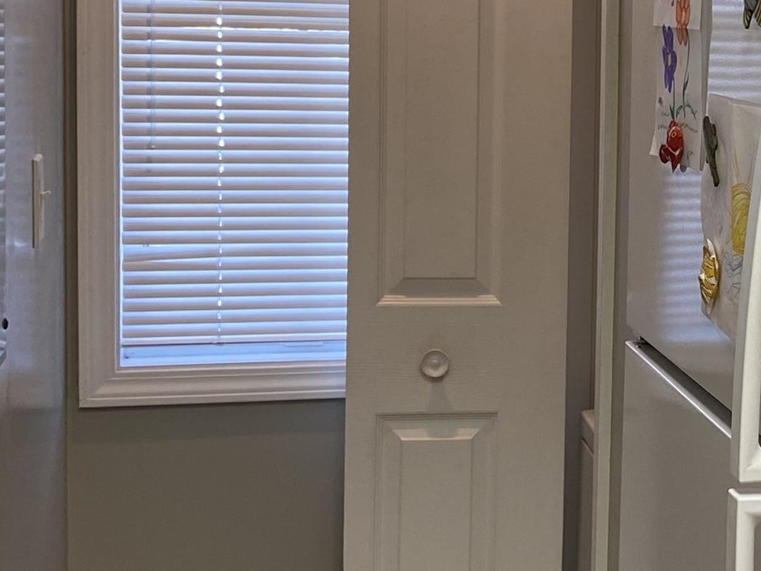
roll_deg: -2.1
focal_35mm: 87
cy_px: 201
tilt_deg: -5.4
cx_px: 793
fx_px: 1913
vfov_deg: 16.9
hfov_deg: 21.6
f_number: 1.8
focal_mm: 4.25
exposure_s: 1/60
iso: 80
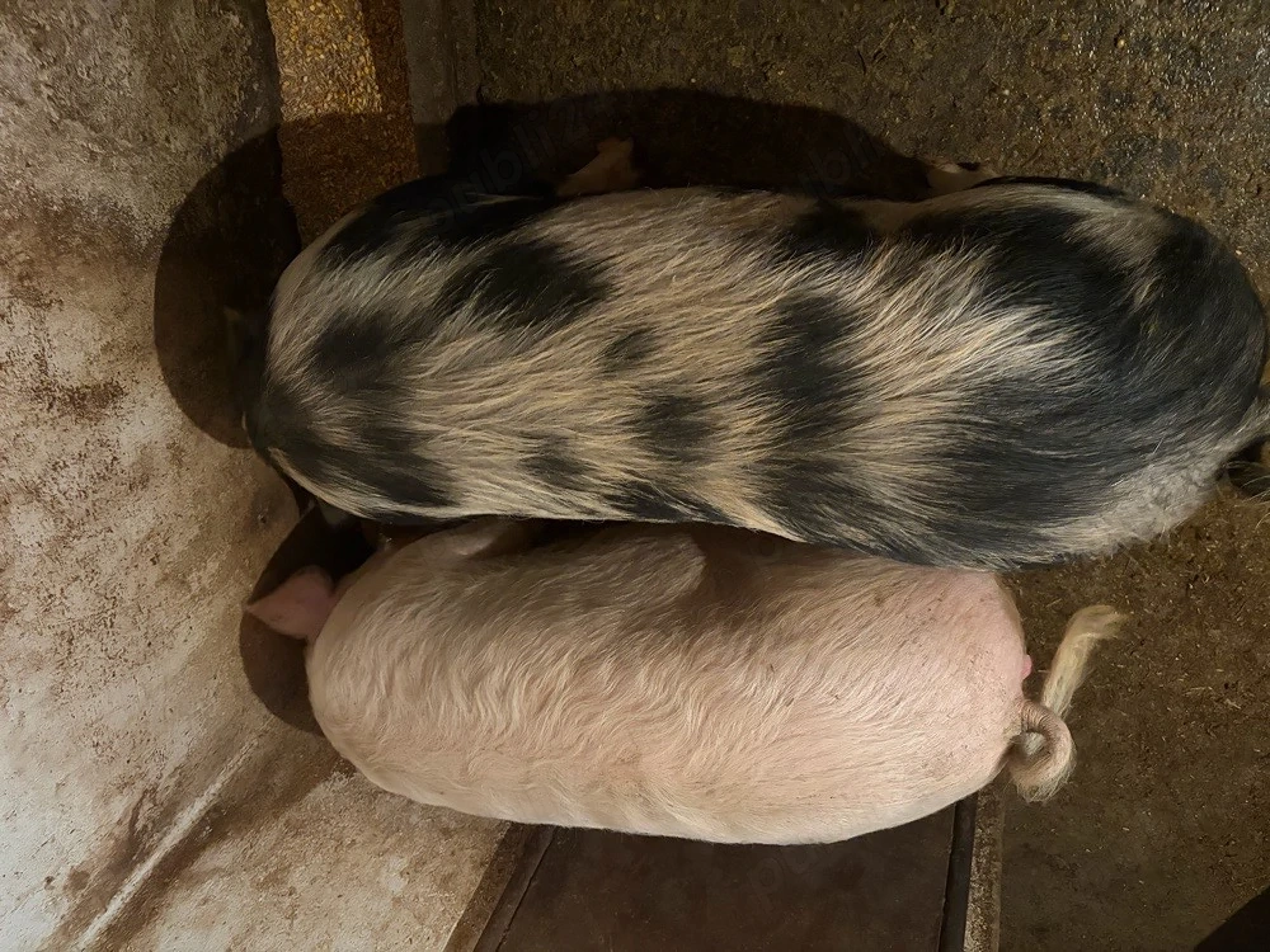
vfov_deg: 53.1
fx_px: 954
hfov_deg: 67.3
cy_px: 476
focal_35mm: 26
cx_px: 635
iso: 640
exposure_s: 1/25
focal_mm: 5.96
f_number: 1.6
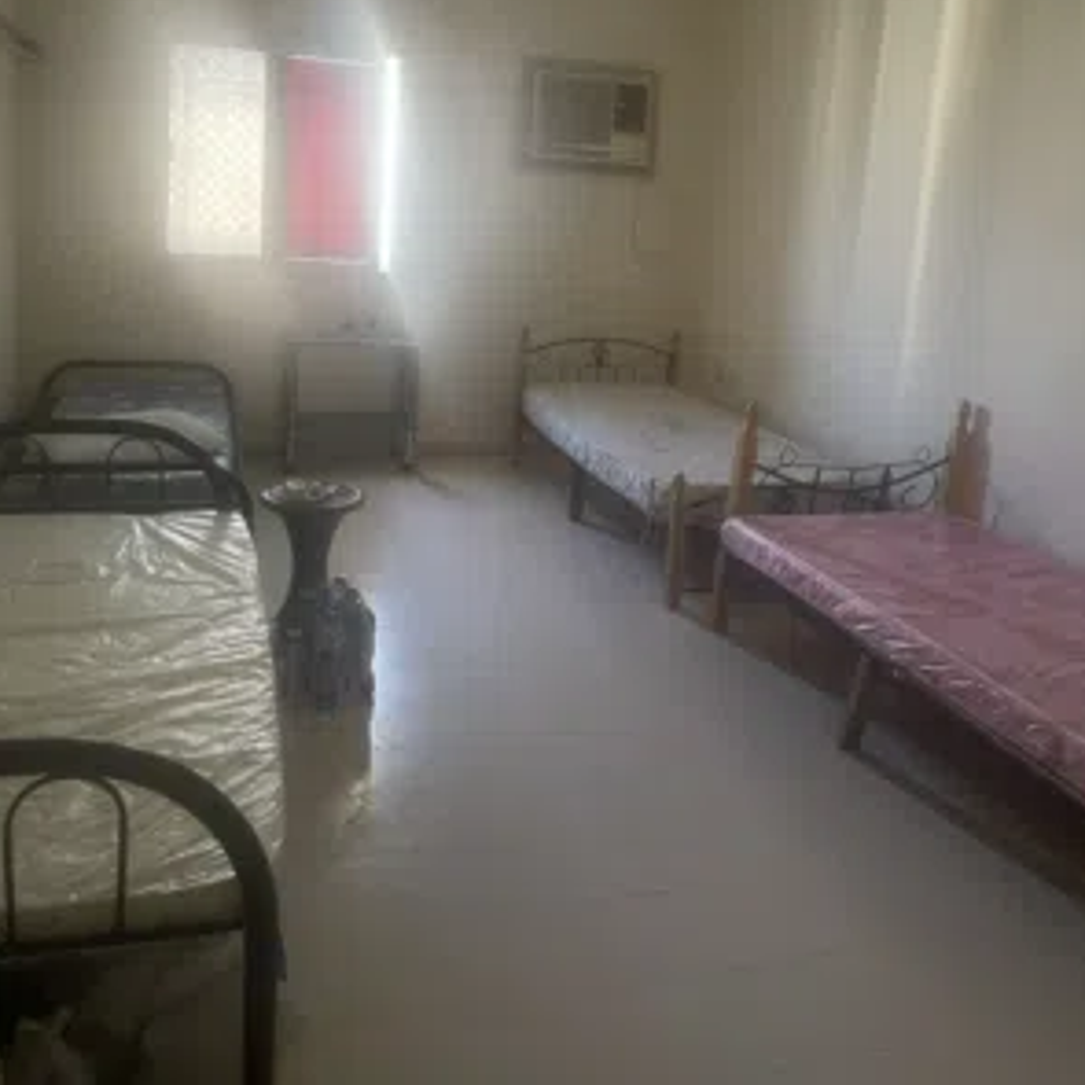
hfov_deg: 54.0
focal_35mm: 30
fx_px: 1064
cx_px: 544
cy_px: 353
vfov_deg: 52.9
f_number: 1.6
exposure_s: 1/43
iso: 500
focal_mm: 5.1
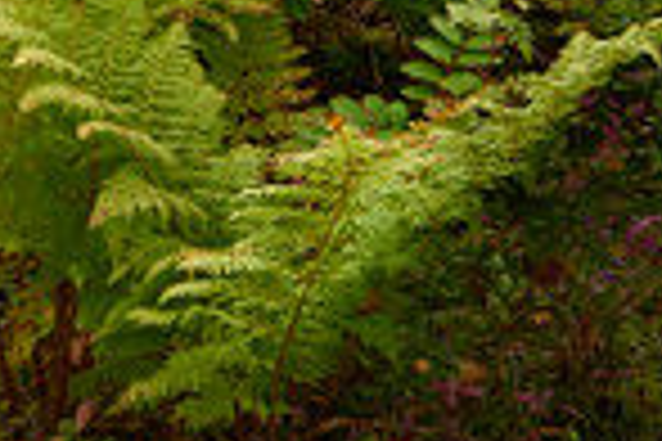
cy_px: -389
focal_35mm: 167
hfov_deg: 11.5
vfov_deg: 7.9
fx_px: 3071
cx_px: -500
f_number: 8
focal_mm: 35
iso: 100
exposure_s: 1/40
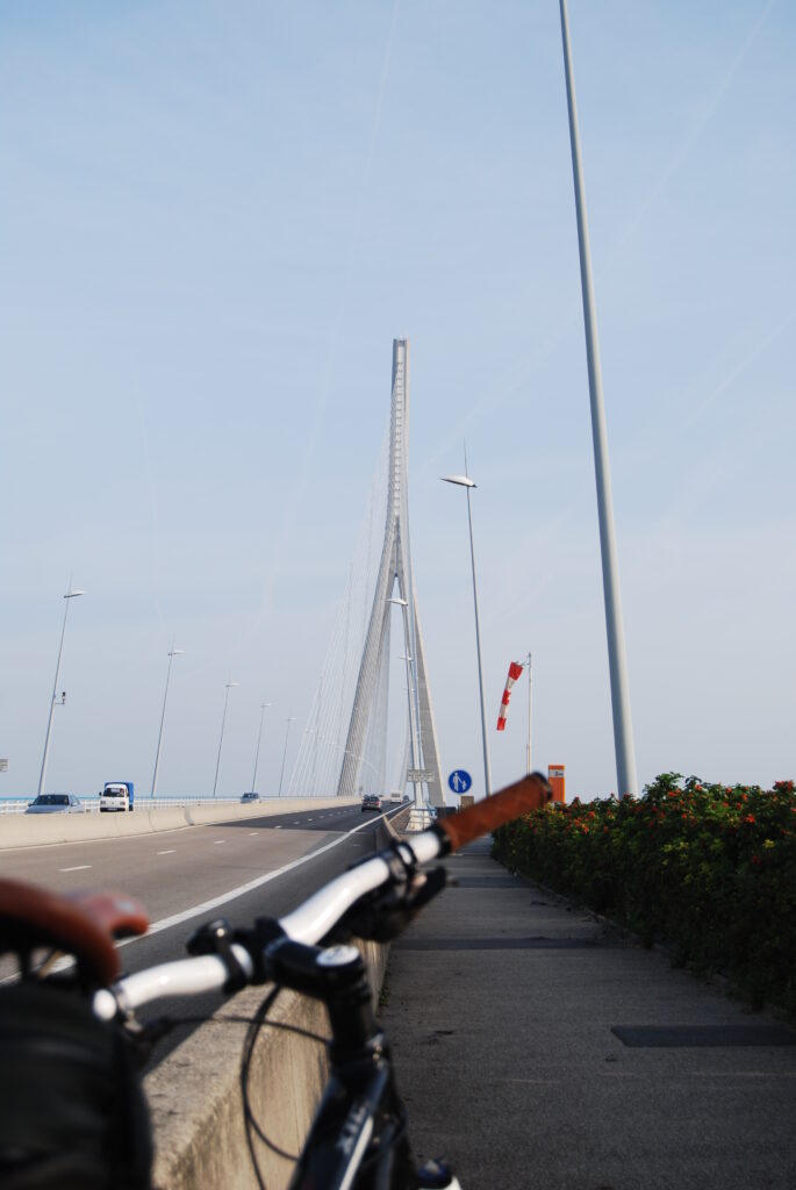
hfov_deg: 23.8
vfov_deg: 35.0
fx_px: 1886
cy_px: 595
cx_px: 398
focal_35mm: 57
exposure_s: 1/200
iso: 100
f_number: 7.1
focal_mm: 38
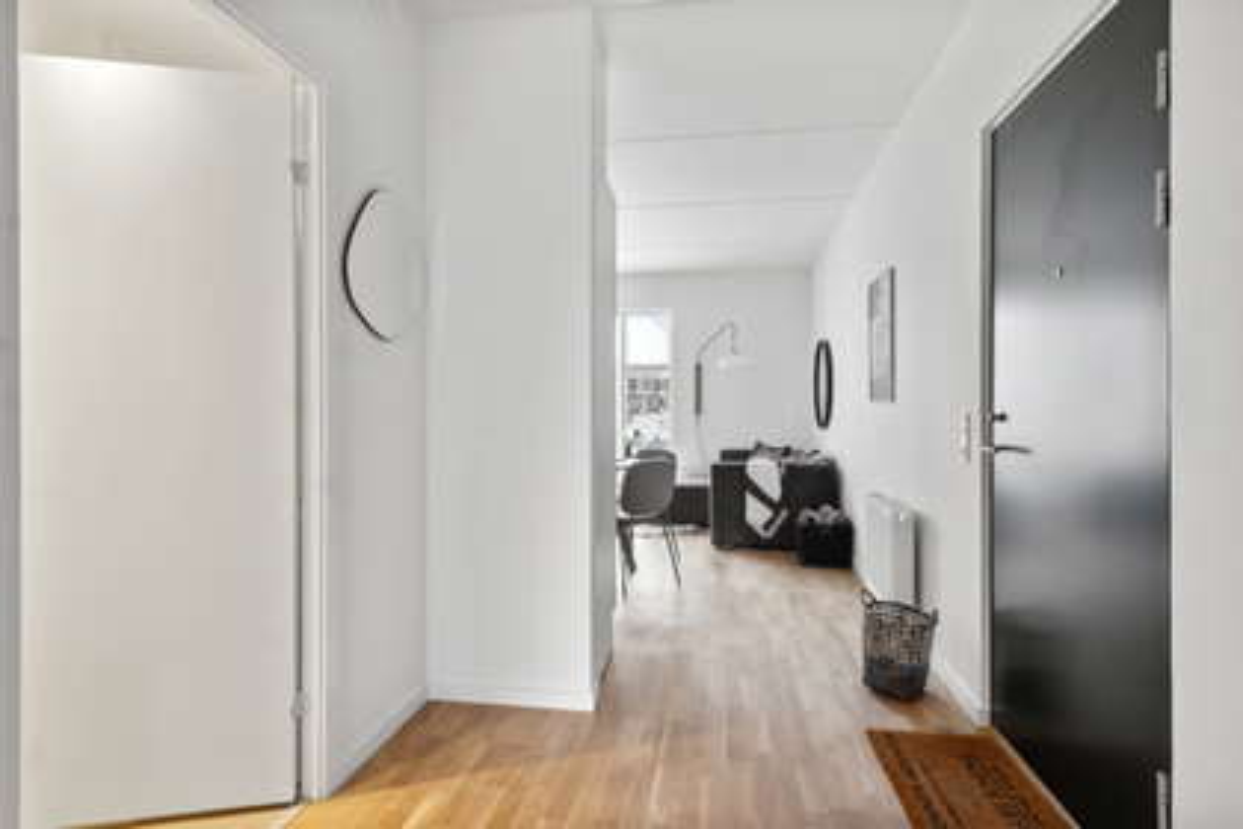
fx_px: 673
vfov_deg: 63.2
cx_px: 622
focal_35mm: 20
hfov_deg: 85.4
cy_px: 414
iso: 200
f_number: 8
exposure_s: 1/13
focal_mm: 13
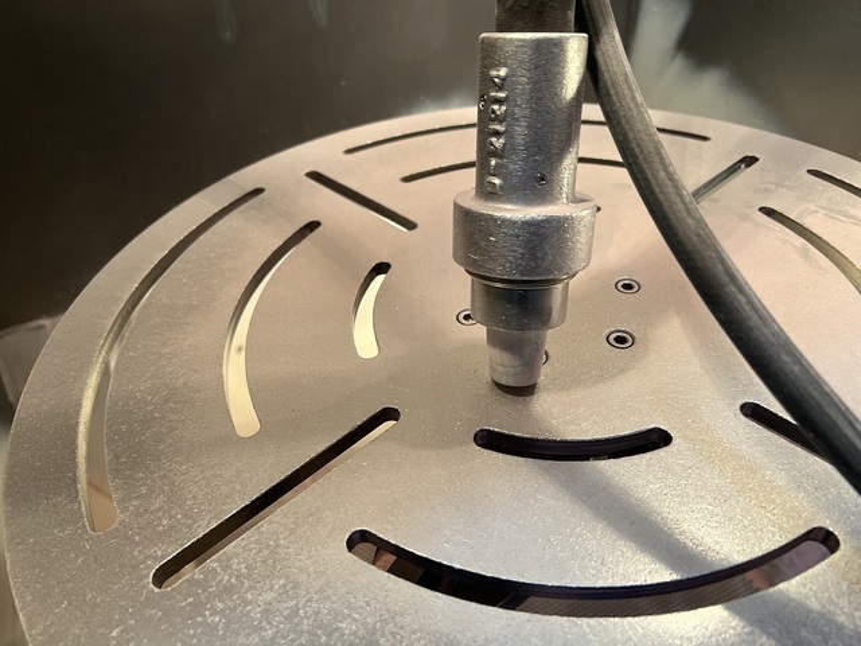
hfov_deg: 67.3
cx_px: 430
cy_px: 323
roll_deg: +3.9
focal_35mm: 26
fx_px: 647
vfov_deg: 53.1
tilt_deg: -41.0
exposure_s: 1/100
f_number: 1.5
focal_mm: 5.7
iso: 100
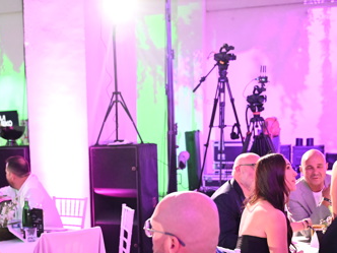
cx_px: 130
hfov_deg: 32.1
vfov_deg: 23.9
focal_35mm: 60
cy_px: 217
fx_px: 584
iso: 8000
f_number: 2.8
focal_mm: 30
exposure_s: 1/125
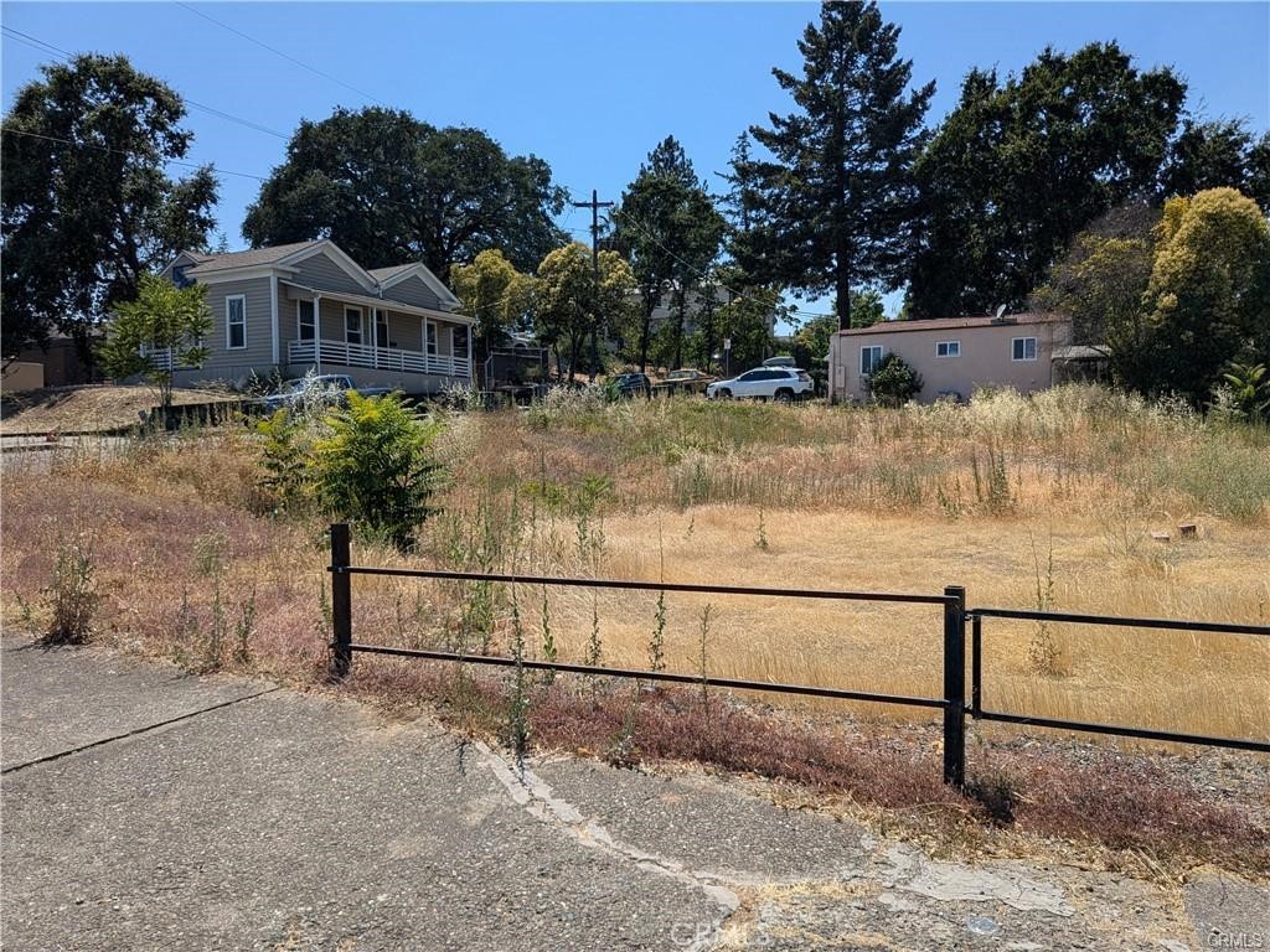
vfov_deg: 56.8
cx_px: 635
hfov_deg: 71.6
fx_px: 881
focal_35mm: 24
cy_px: 476
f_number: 1.7
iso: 53
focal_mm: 4.53
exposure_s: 1/3311
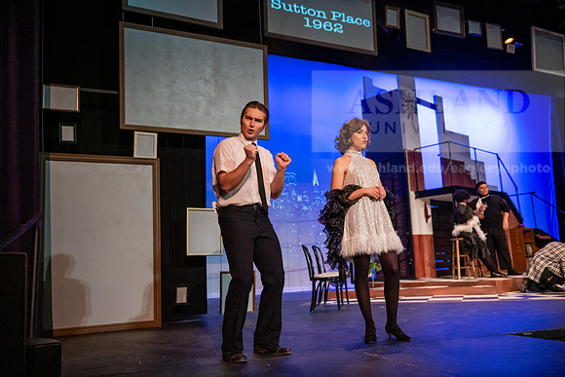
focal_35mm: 34
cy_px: 188
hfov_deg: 55.8
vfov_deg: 38.9
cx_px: 282
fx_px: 534
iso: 3200
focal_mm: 34
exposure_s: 1/200
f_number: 3.2
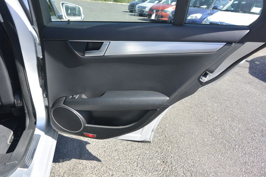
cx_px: 133
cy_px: 88
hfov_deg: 67.4
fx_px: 200
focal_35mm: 27
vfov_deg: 47.9
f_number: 4
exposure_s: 1/500
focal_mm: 10
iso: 160
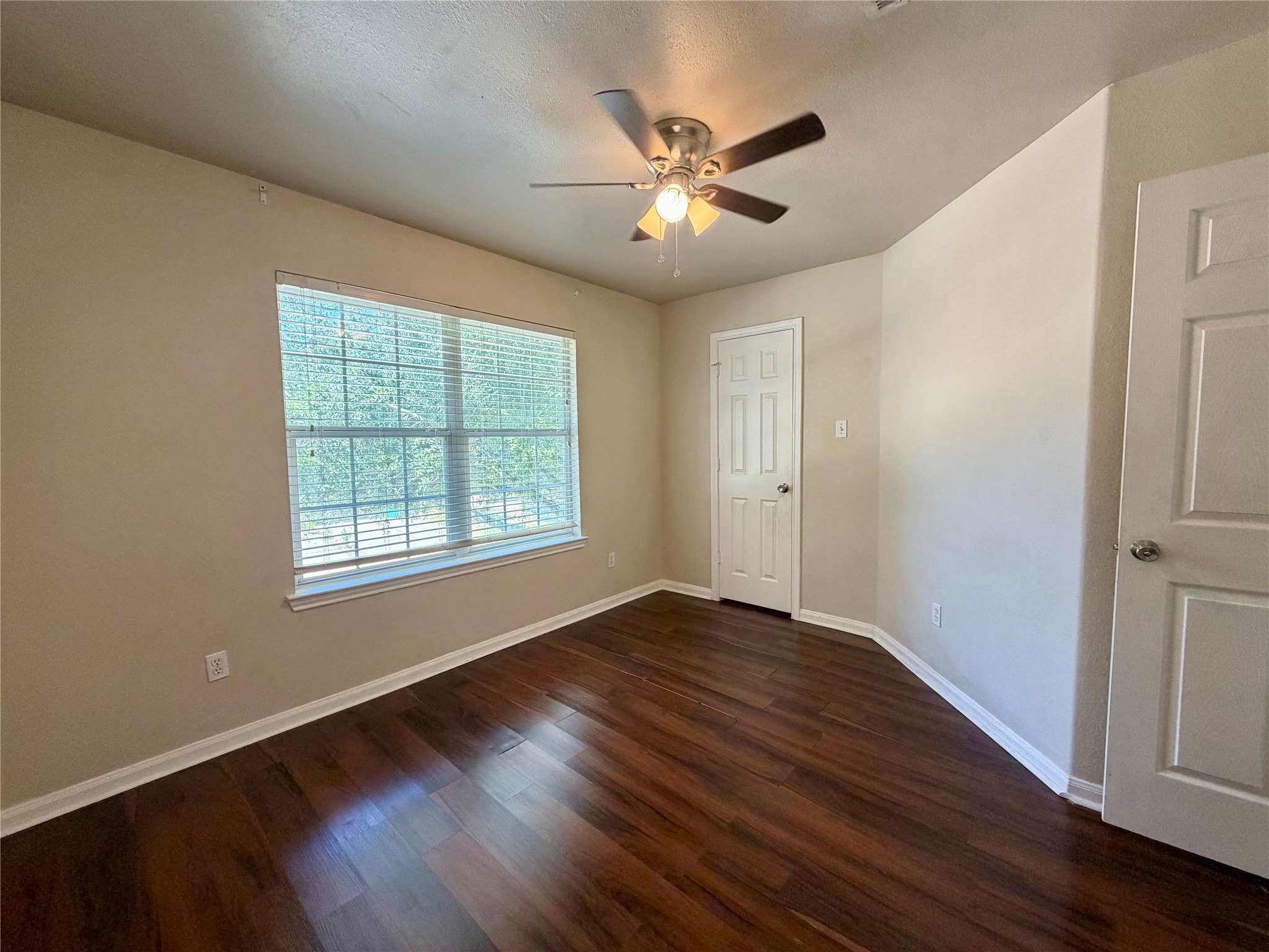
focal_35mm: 14
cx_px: 634
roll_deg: +0.7
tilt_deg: -5.6
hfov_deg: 102.1
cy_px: 476
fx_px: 513
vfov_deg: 85.7
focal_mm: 2.22
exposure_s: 1/60
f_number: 2.2
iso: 160
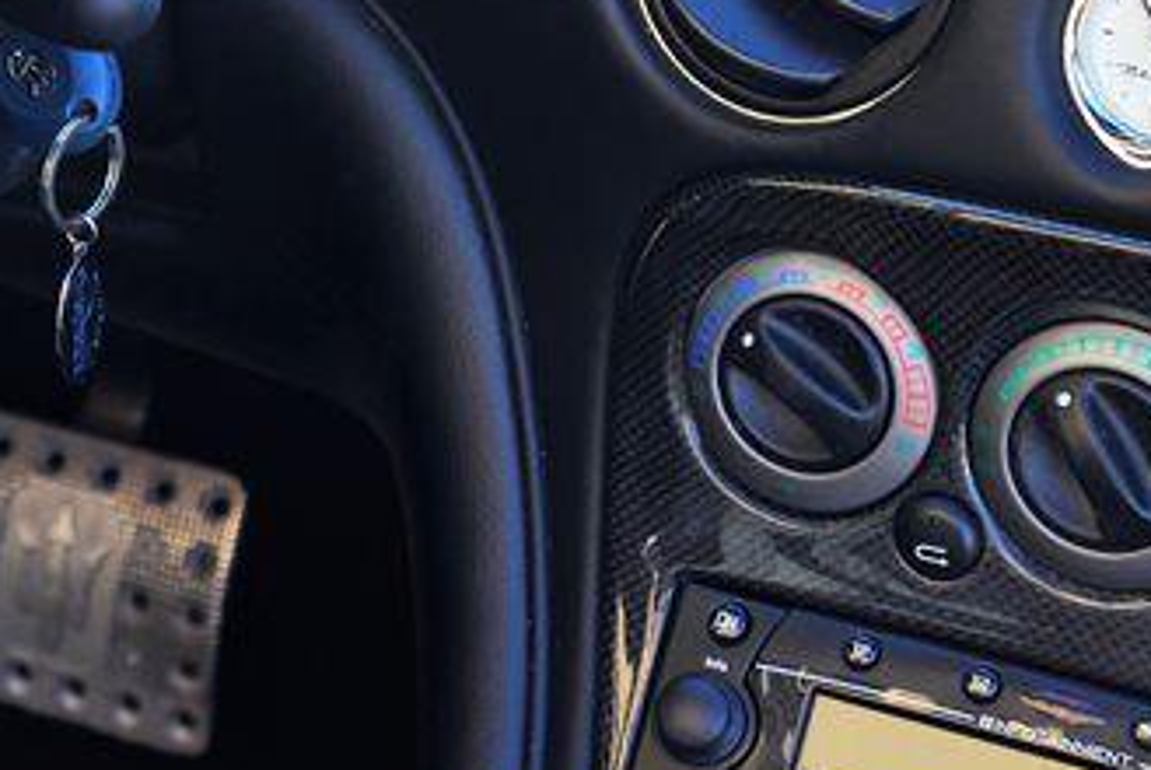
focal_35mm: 189
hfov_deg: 10.7
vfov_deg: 7.2
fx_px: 6048
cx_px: -287
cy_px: -80
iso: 250
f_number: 5
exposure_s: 1/100
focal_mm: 65
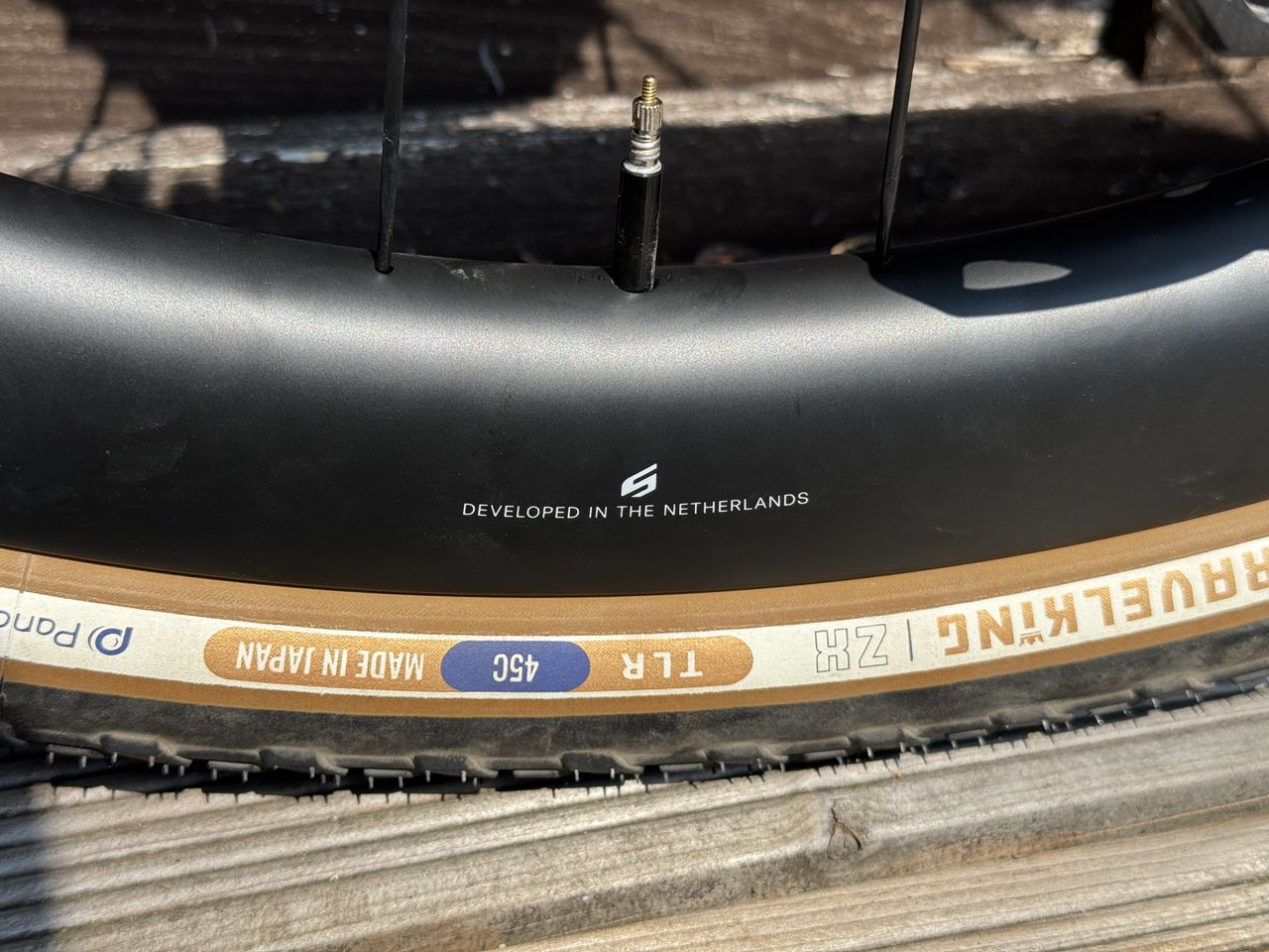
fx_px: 1760
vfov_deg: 30.3
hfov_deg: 39.7
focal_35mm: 48
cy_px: 476
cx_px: 634
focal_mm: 6.76
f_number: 1.78
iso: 64
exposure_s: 1/3096
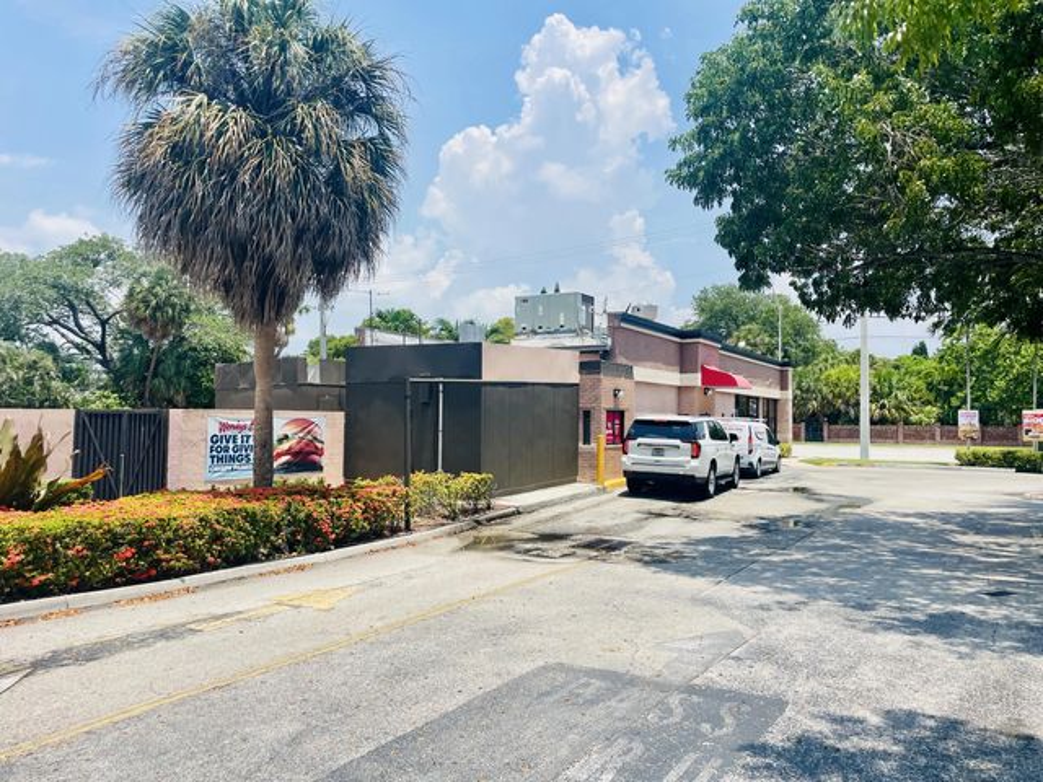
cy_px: 391
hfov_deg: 67.3
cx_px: 522
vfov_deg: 53.1
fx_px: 783
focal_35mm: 26
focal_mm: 4.2
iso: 32
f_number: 1.6
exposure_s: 1/4132
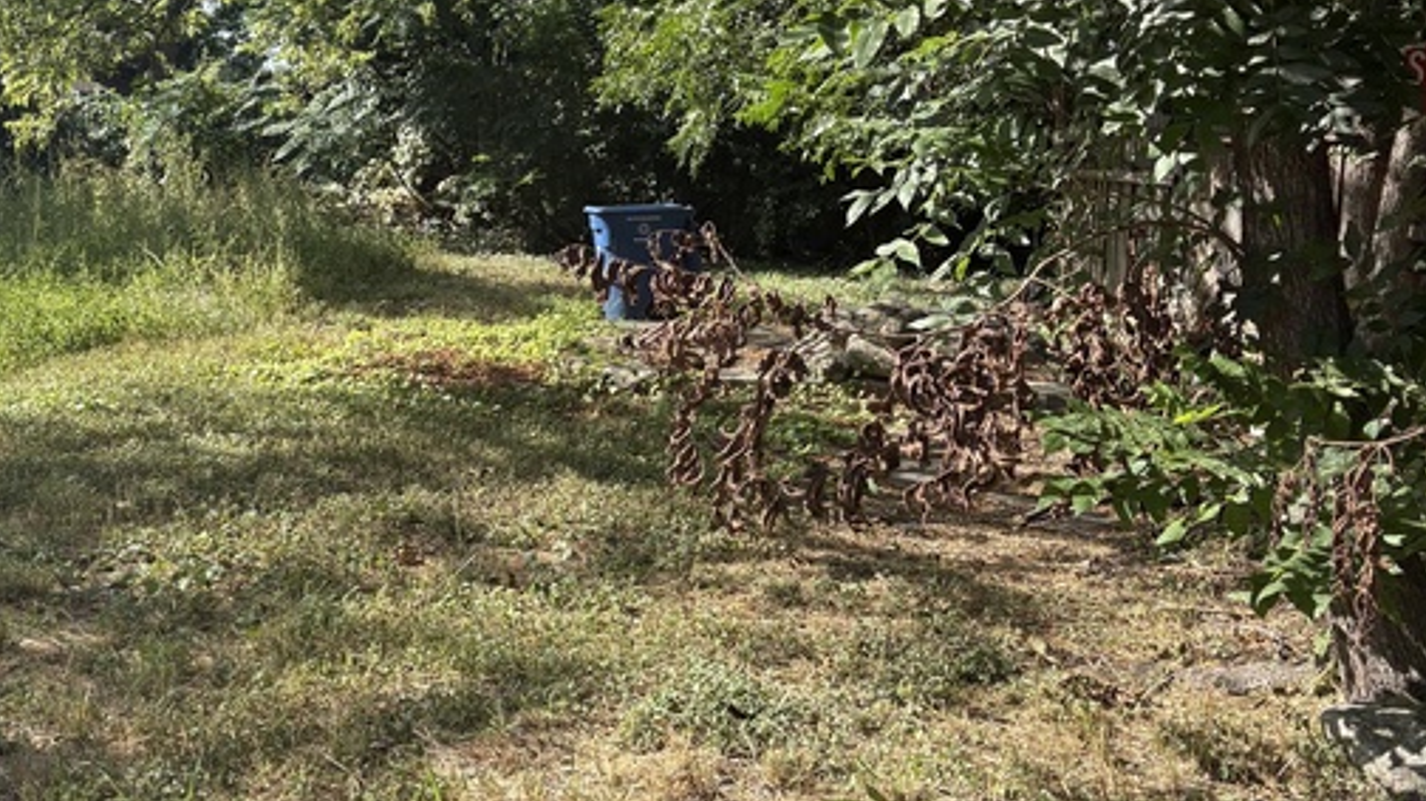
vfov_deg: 32.7
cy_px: 320
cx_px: 540
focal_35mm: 36
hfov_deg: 54.7
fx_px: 1361
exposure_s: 1/1484
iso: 50
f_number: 1.6
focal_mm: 5.96
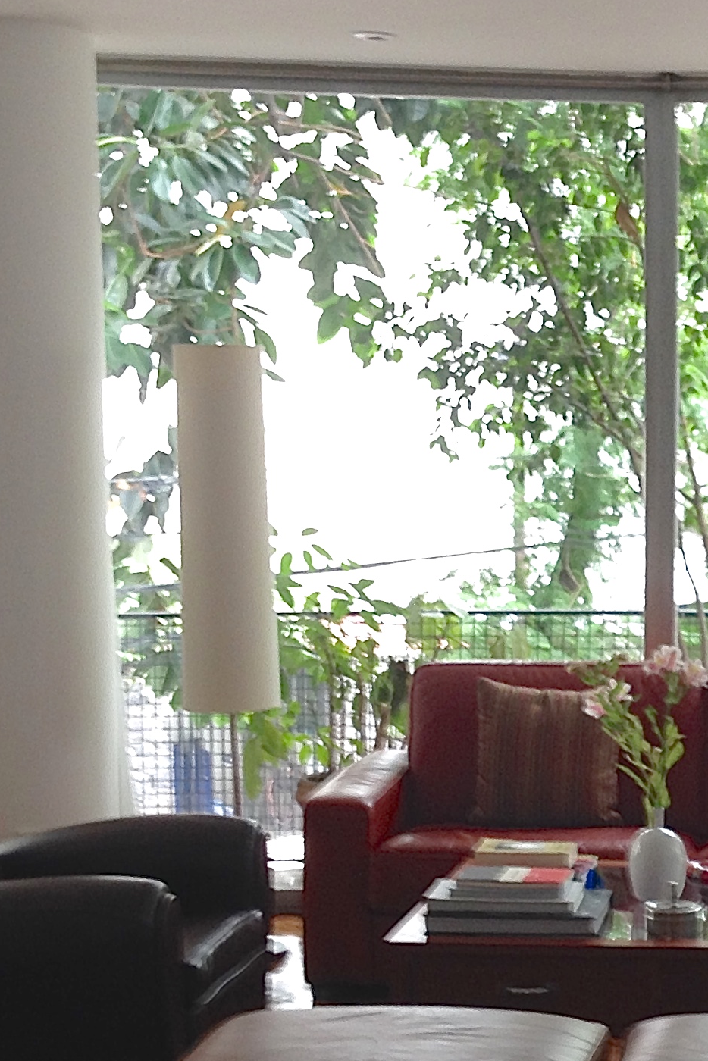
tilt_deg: -6.6
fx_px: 2359
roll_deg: -1.2
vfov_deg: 25.2
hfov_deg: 16.4
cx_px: 822
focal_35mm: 80
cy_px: 703
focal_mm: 4.12
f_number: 2.4
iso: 50
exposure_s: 1/20
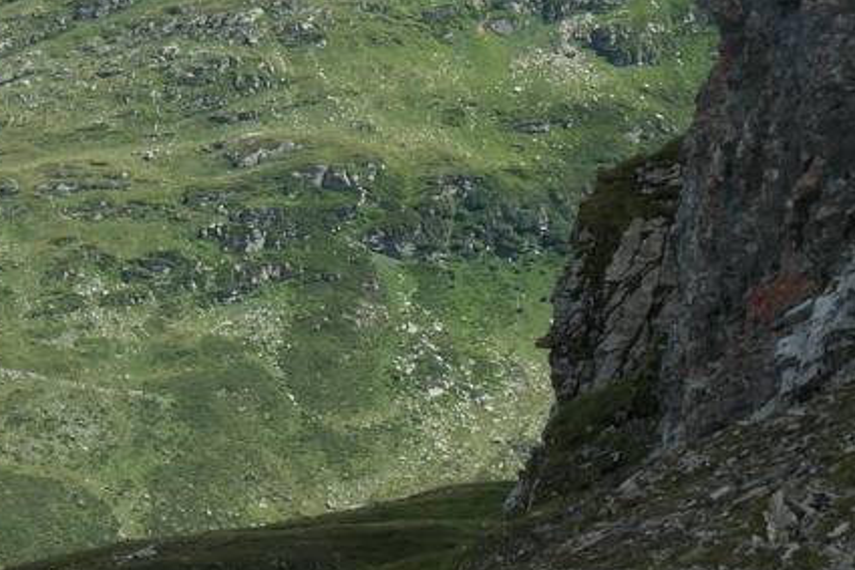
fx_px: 5033
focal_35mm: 212
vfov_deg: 6.4
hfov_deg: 9.5
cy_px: -332
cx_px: -356
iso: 200
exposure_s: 1/800
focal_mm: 22
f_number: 5
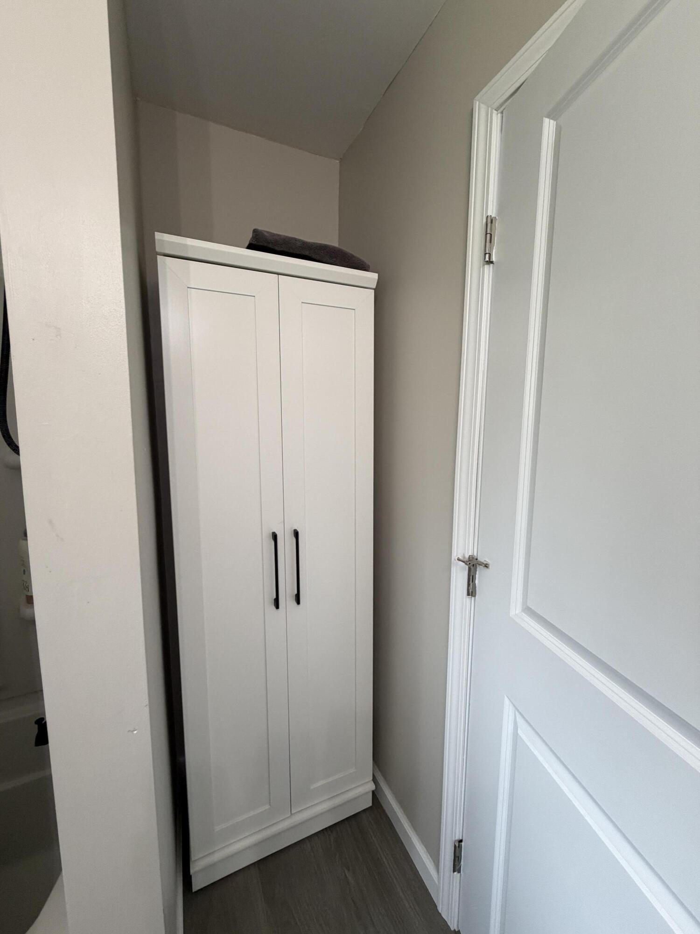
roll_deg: -1.7
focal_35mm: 14
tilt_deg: -7.1
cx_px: 350
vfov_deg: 102.1
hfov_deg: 85.7
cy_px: 467
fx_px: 377
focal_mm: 2.22
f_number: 2.2
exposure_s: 1/60
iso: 200
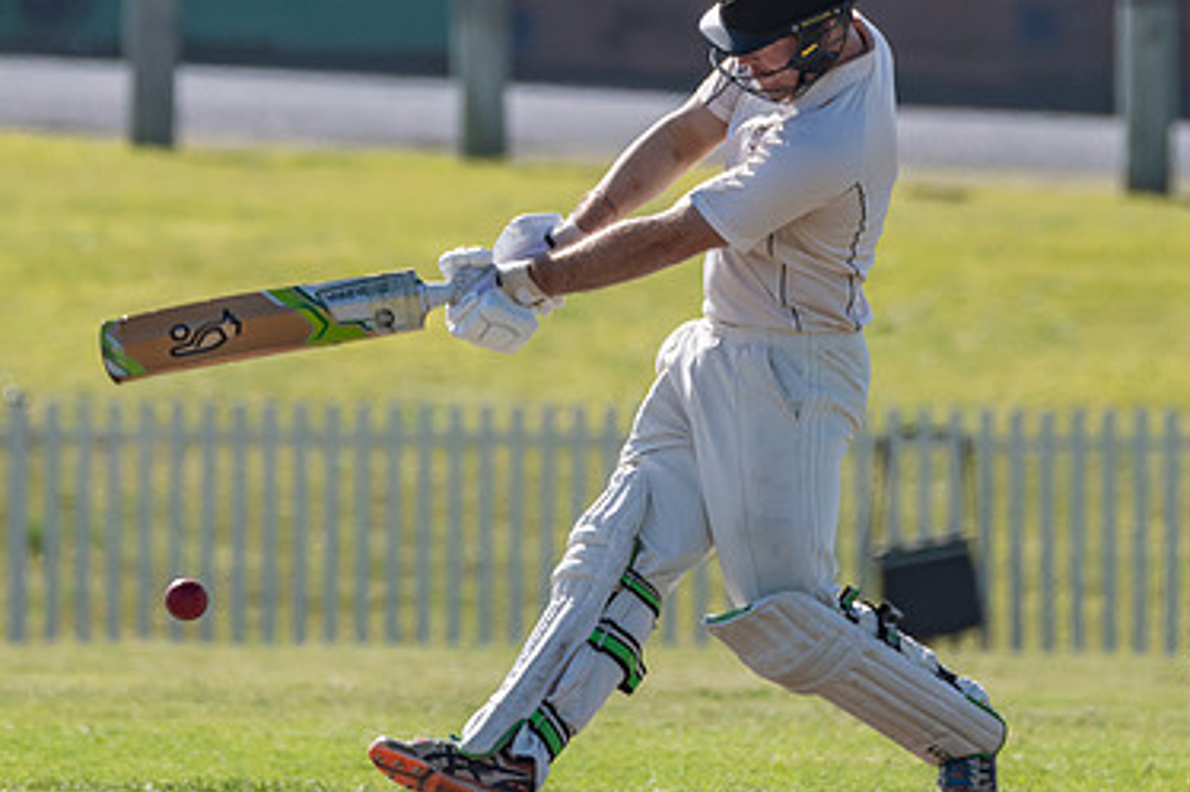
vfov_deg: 1.2
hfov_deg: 1.8
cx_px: 614
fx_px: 38326
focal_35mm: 1160
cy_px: 213
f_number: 7.1
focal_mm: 420
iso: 640
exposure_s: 1/2500
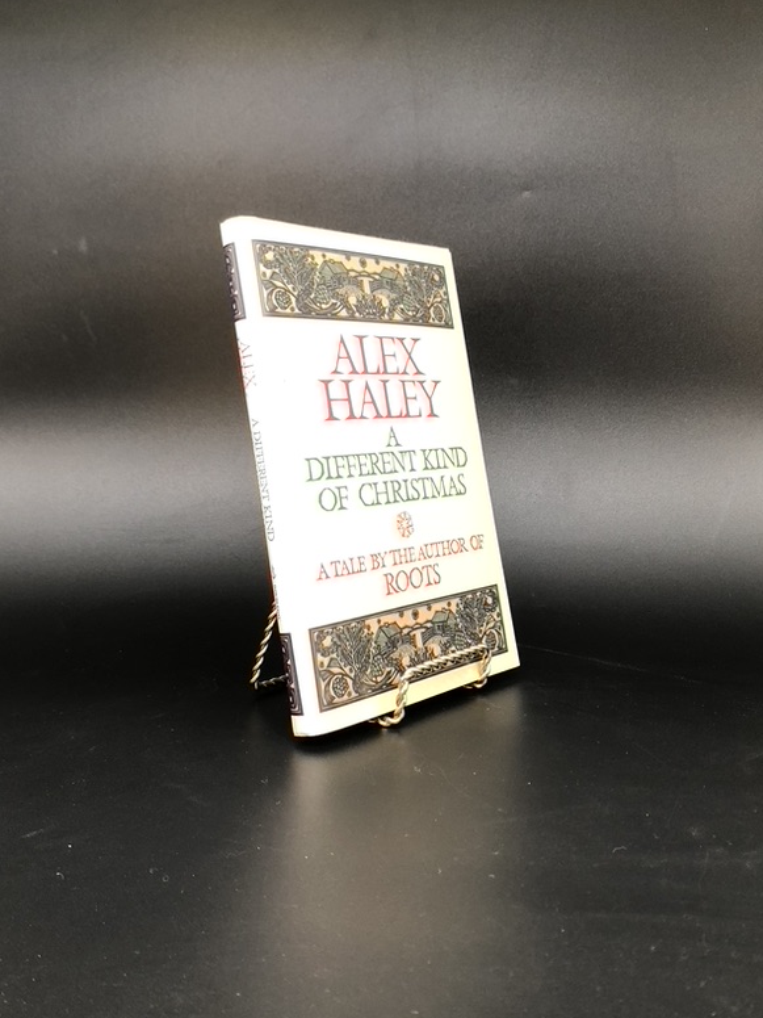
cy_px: 439
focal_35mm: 37
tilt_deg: -0.9
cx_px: 357
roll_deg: -0.7
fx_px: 1088
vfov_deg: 50.0
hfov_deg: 38.6
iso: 40
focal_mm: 3.99
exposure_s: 1/30
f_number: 1.8
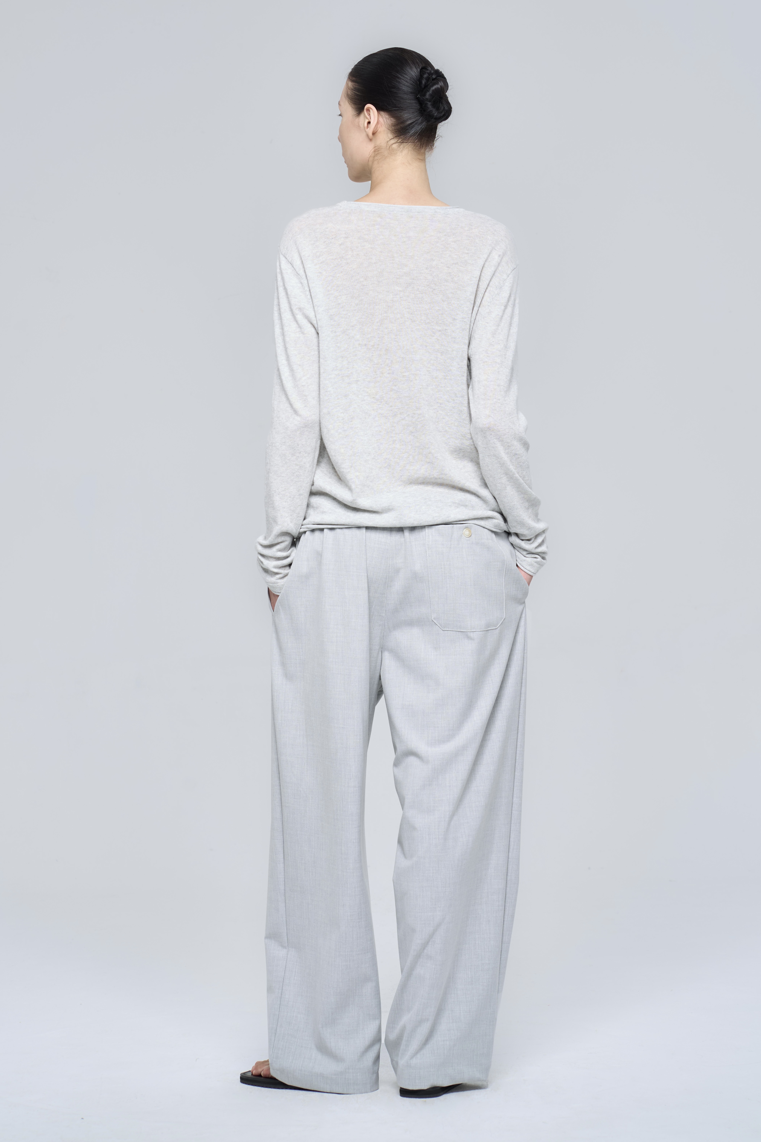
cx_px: 380
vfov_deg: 23.9
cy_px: 571
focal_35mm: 85
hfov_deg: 16.1
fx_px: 2695
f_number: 8
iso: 200
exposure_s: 1/125
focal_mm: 85
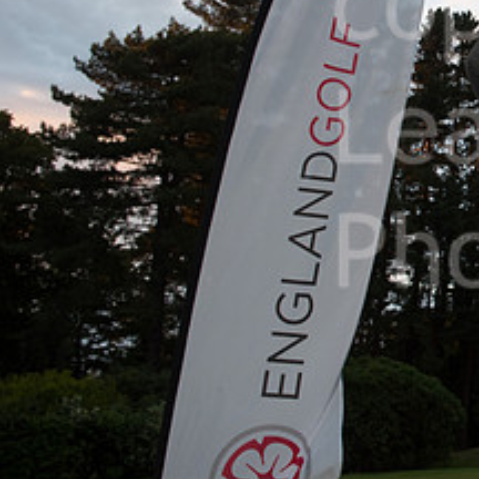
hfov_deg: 23.7
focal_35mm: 64
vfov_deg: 26.7
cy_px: 147
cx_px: 625
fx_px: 1002
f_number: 6.3
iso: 1000
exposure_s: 1/160
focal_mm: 28
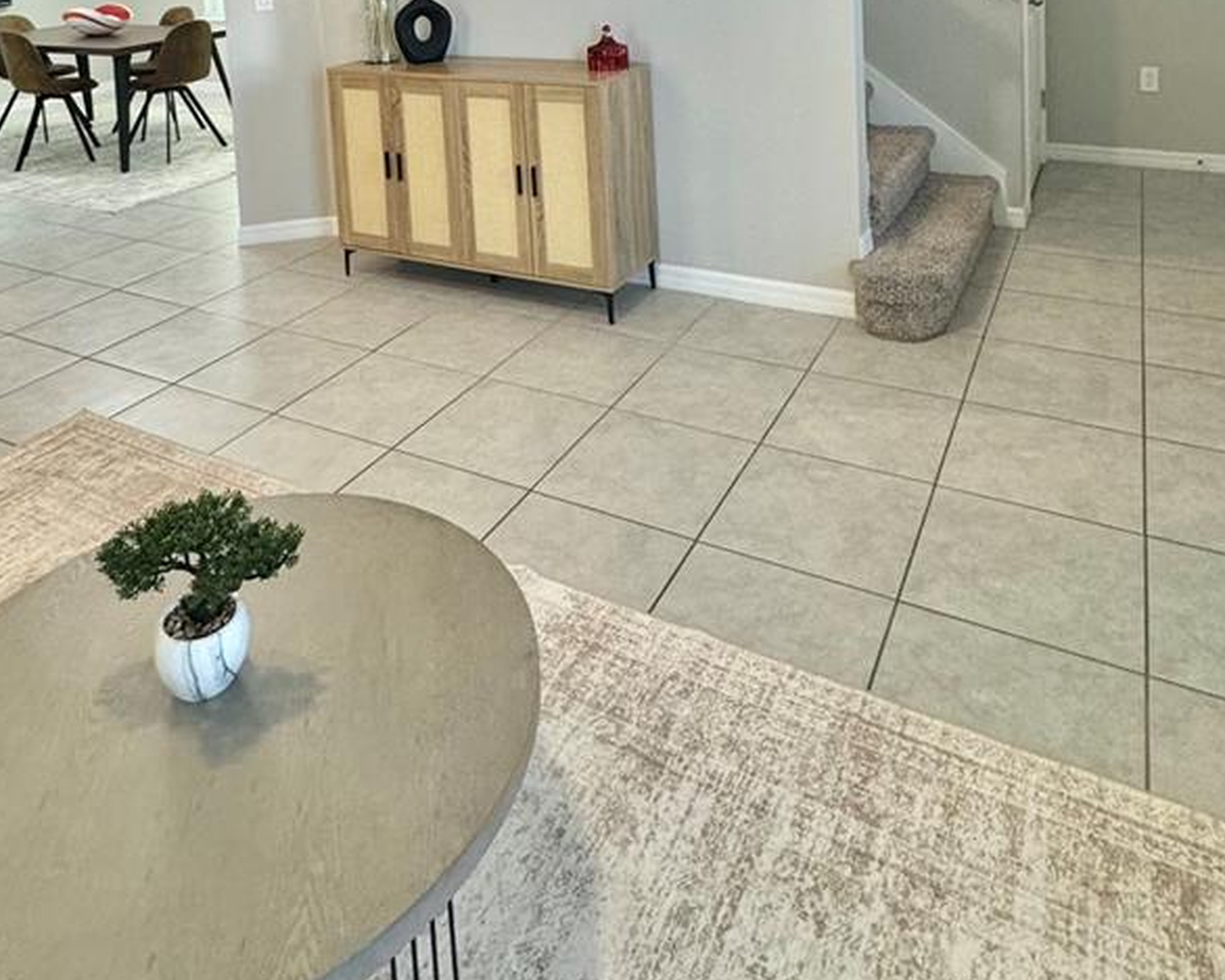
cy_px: -29
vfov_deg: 43.2
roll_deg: +3.6
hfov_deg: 62.1
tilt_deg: -4.0
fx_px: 1015
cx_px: 564
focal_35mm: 28
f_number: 2.2
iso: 200
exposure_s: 1/60
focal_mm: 2.22
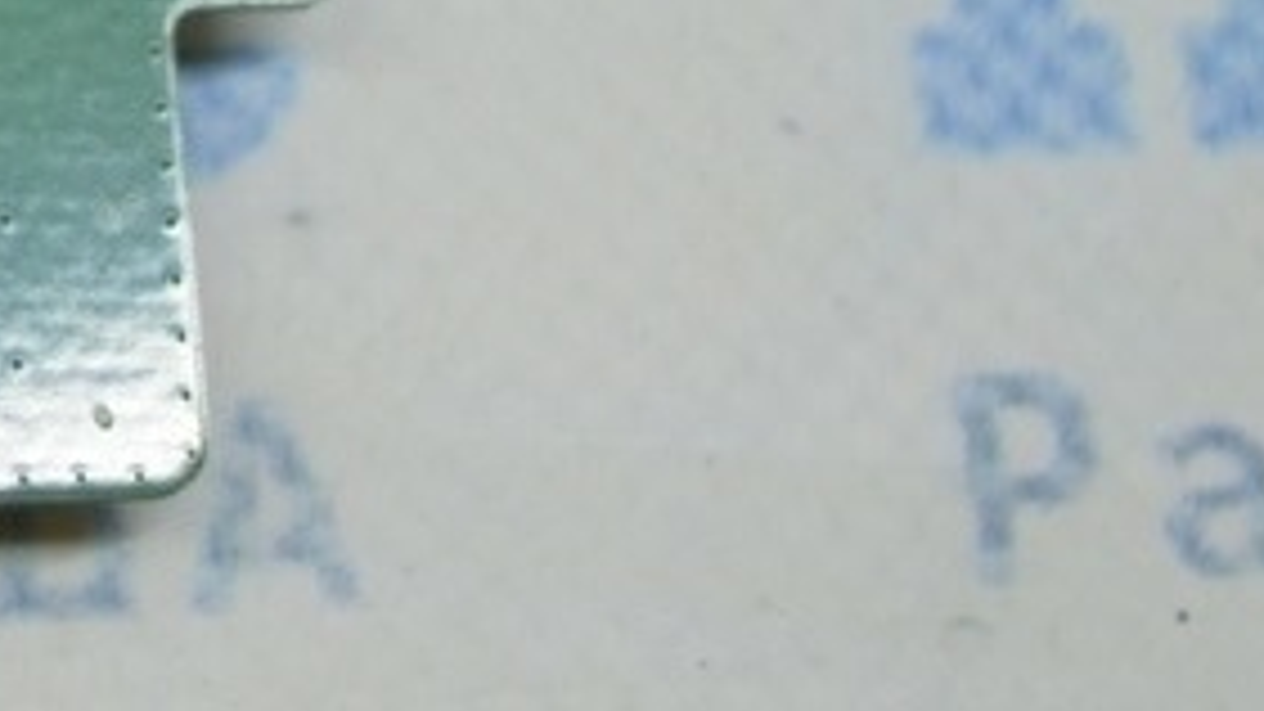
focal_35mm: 183
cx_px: -913
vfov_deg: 6.5
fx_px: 6133
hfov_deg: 11.1
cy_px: -493
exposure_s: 1/80
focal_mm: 32
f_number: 4.5
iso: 400
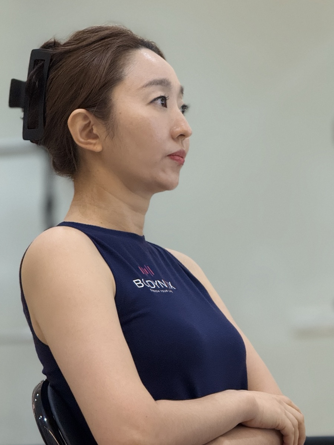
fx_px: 1544
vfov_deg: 16.4
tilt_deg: +5.6
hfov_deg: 12.3
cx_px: 167
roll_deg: +1.2
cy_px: 222
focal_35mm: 120
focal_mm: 15.66
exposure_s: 1/100
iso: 500
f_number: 2.8
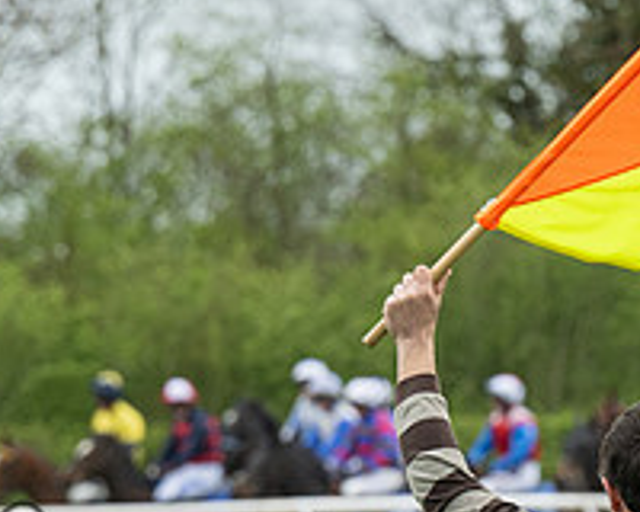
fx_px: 15949
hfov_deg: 2.3
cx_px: 811
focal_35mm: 842
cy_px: 477
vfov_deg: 1.8
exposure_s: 1/1000
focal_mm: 170
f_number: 5
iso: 400
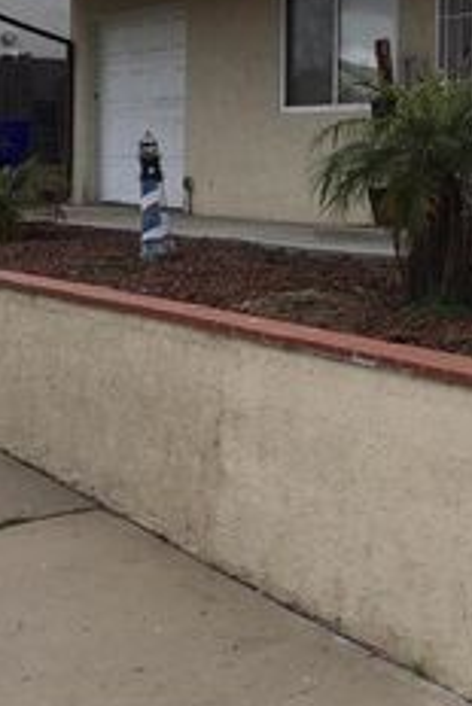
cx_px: 563
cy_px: 184
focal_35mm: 65
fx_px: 1276
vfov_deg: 30.5
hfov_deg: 19.7
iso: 25
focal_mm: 4.15
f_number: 2.2
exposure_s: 1/3205
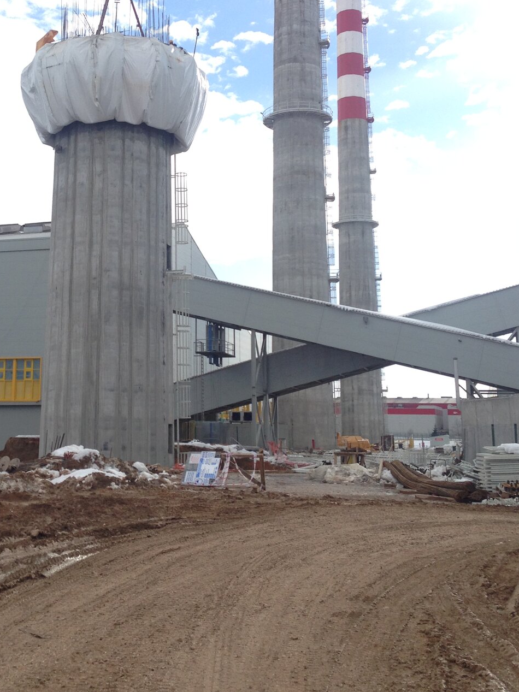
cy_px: 236
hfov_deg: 28.8
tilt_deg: +11.2
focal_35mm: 50
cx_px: 149
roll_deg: +0.4
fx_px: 1000
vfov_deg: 37.8
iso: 50
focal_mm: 4.12
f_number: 2.4
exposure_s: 1/1506
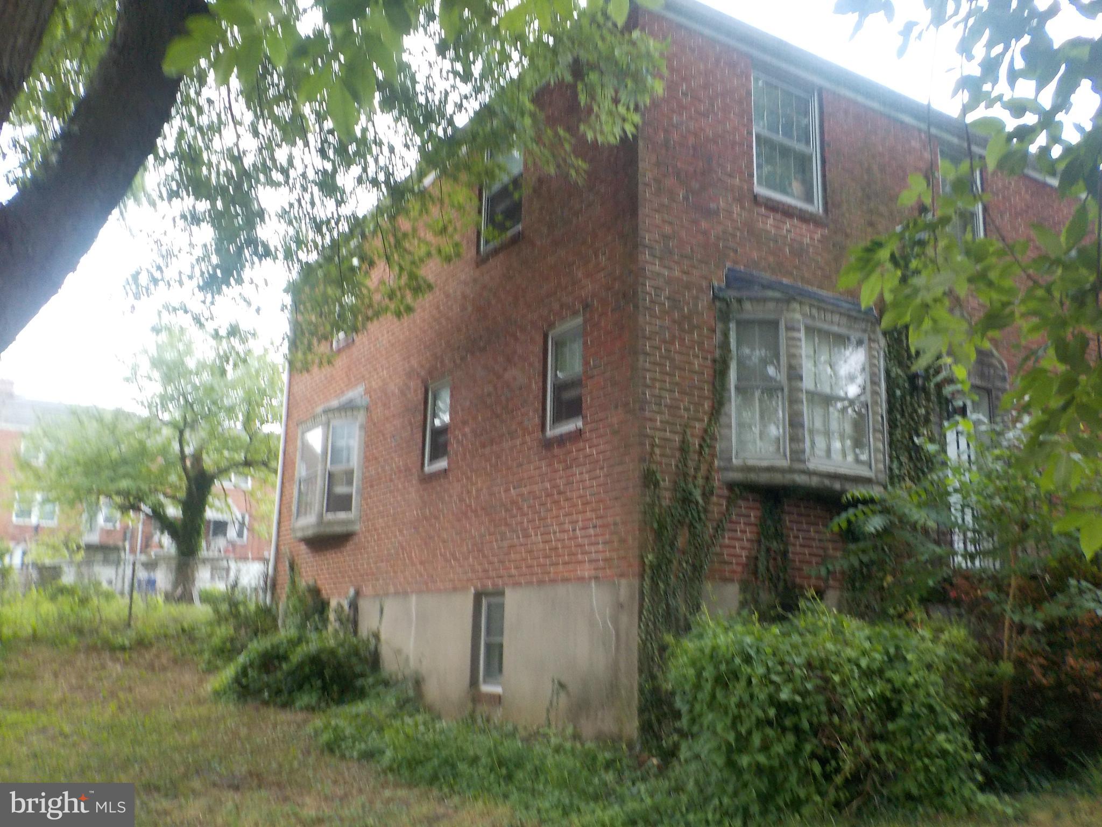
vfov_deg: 46.8
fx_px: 955
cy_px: 414
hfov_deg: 60.0
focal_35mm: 30
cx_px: 551
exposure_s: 1/30
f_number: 3.3
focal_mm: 4.1
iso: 250
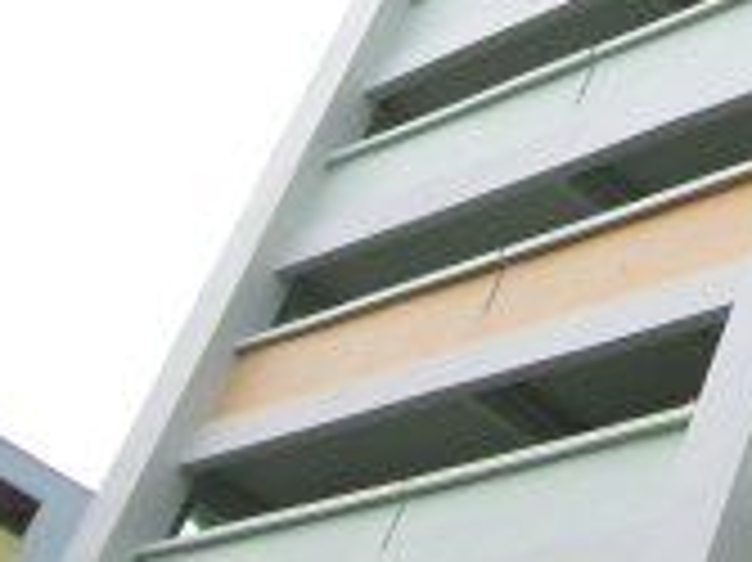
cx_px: 1144
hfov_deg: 15.7
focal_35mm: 115
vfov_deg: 12.3
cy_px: -265
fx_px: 2496
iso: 50
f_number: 5.8
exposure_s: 1/229
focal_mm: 5.95
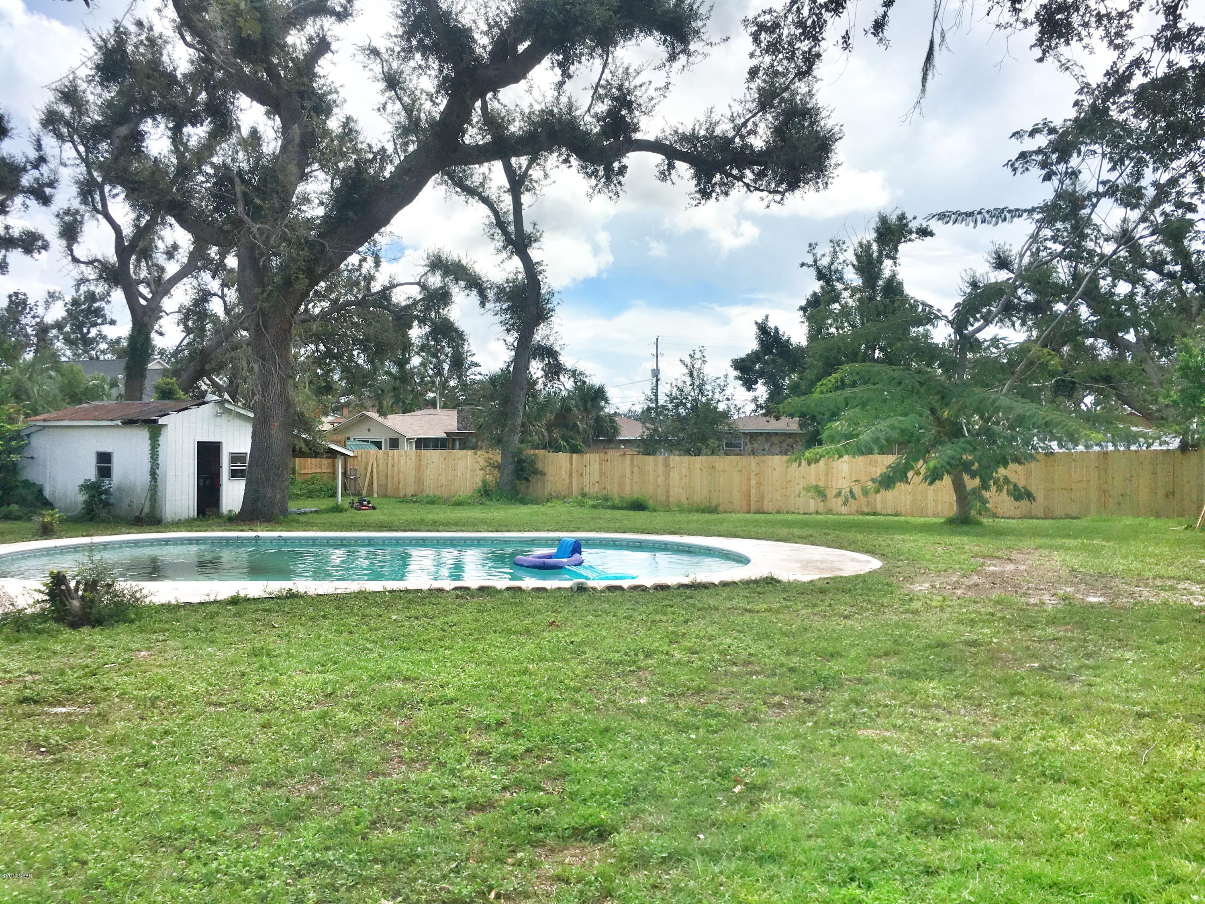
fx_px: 1010
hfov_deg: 61.7
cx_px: 602
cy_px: 452
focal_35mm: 29
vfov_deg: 48.2
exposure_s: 1/1972
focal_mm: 4.15
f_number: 2.2
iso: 25
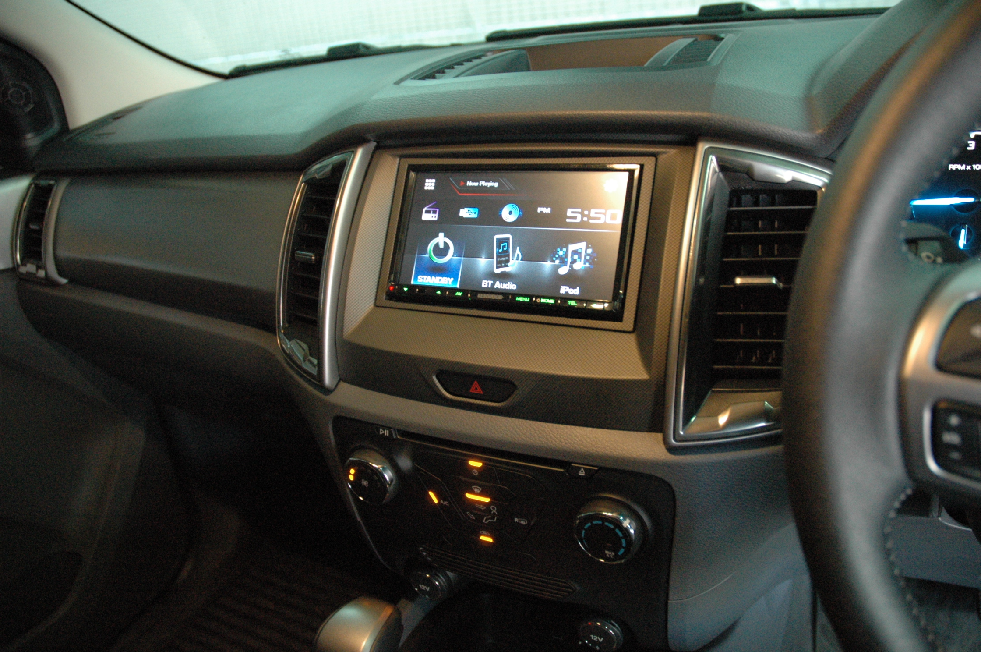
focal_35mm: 27
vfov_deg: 47.8
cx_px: 490
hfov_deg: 67.4
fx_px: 735
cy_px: 326
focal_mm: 18
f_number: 3.5
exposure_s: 1/20
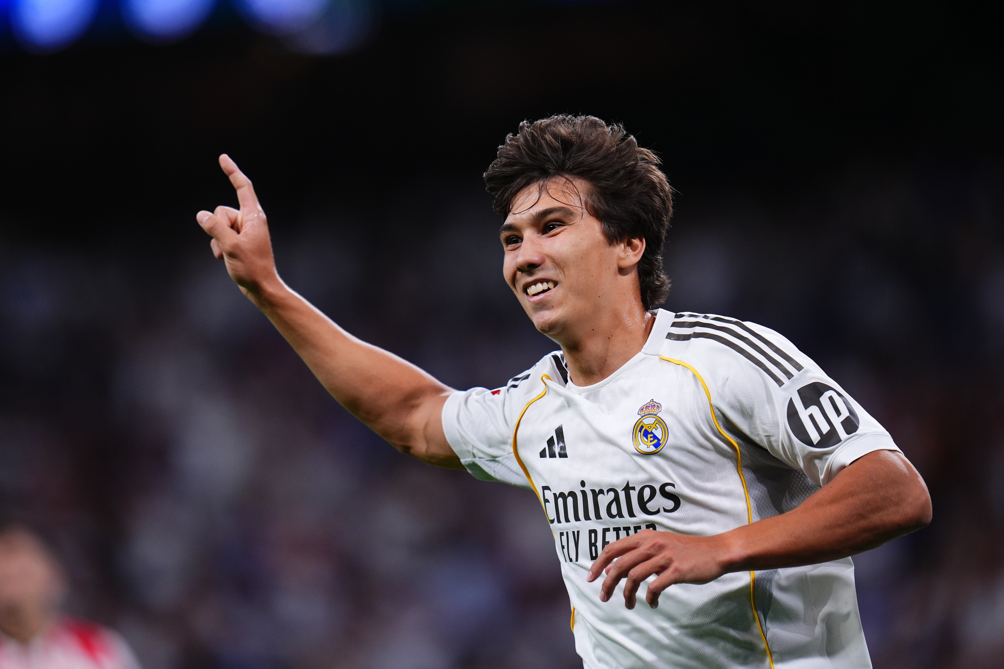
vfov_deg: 3.4
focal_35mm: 400
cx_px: 502
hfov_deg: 5.2
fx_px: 11155
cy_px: 334
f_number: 3.2
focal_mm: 400
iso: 2000
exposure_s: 1/2000
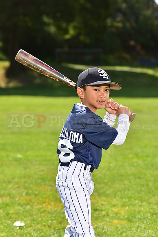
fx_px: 822
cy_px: 118
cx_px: 79
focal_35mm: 125
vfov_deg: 16.4
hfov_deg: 11.0
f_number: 5.6
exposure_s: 1/250
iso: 100
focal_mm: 125
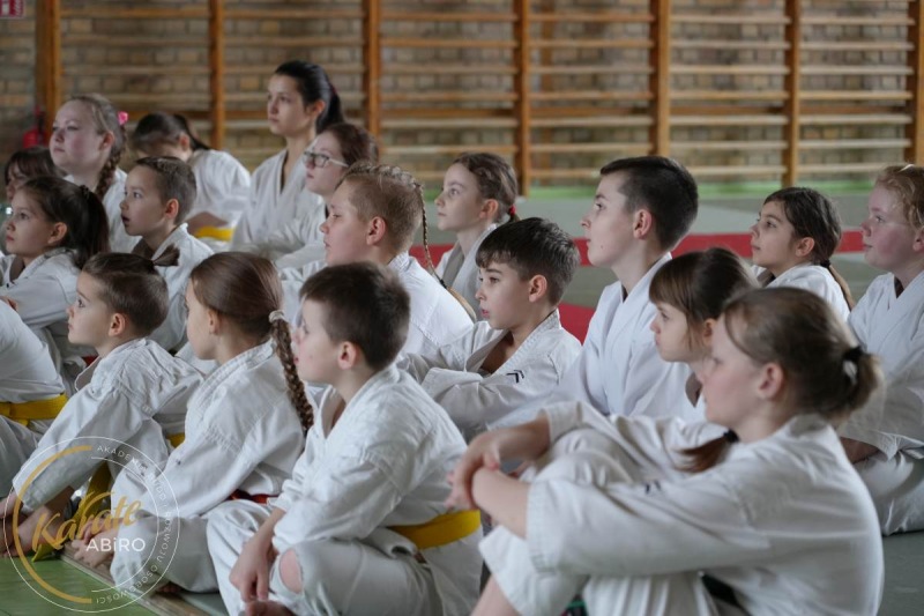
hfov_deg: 19.5
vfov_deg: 13.0
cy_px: 308
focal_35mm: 105
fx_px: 2694
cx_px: 462
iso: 2500
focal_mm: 105
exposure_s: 1/160
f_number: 4
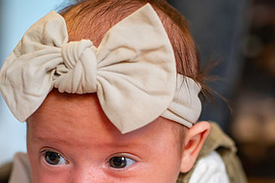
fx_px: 779
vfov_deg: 13.3
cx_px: 121
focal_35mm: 102
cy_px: 167
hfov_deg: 20.0
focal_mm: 50
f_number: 3.2
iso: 1000
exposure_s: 1/60
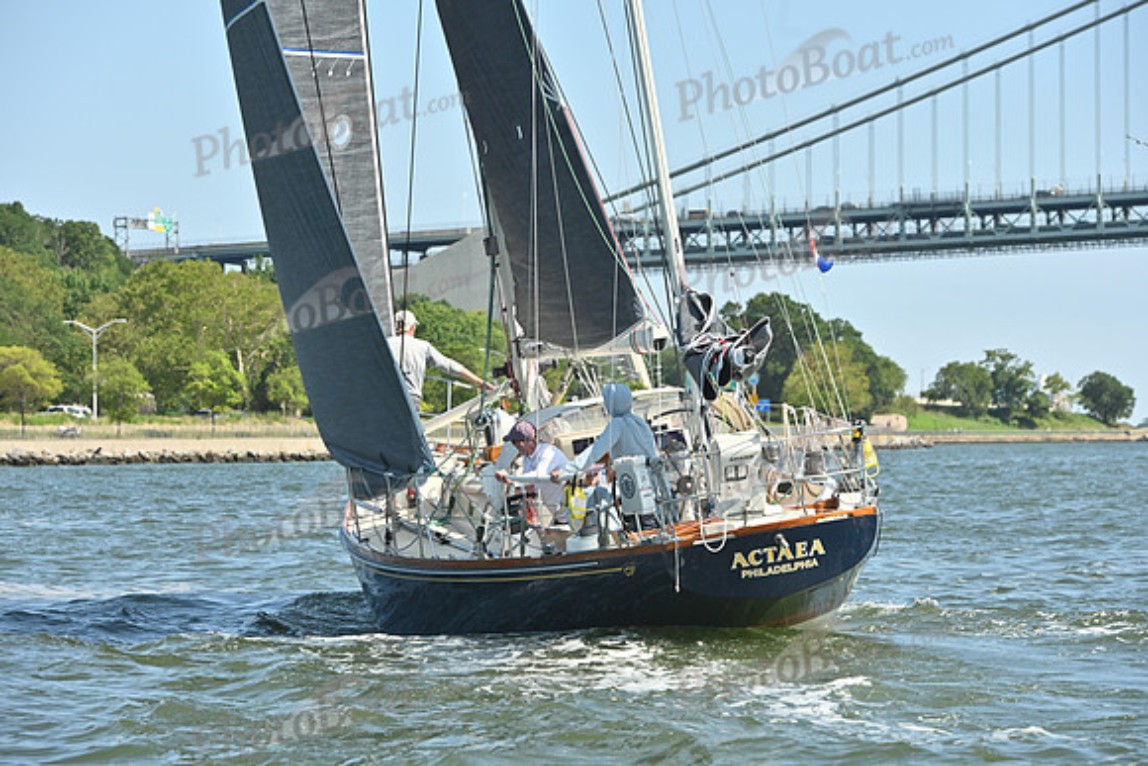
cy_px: 383
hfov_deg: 14.2
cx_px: 574
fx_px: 4625
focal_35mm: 145
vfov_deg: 9.5
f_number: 6.3
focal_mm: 145
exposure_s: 1/1000
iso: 320
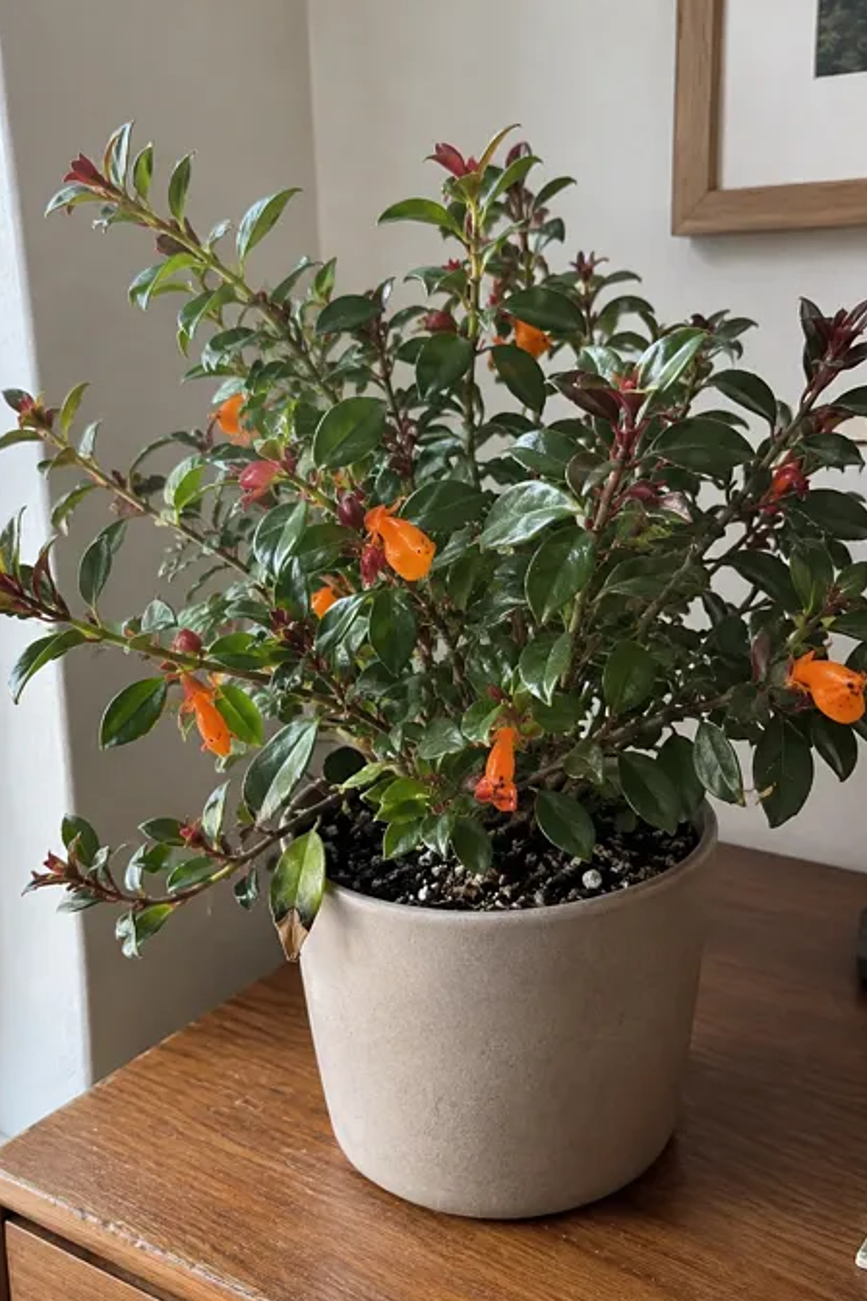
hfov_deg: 49.6
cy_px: 631
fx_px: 939
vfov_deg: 69.4
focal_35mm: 26
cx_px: 436
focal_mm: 6.76
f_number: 1.78
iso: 50
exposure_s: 1/60
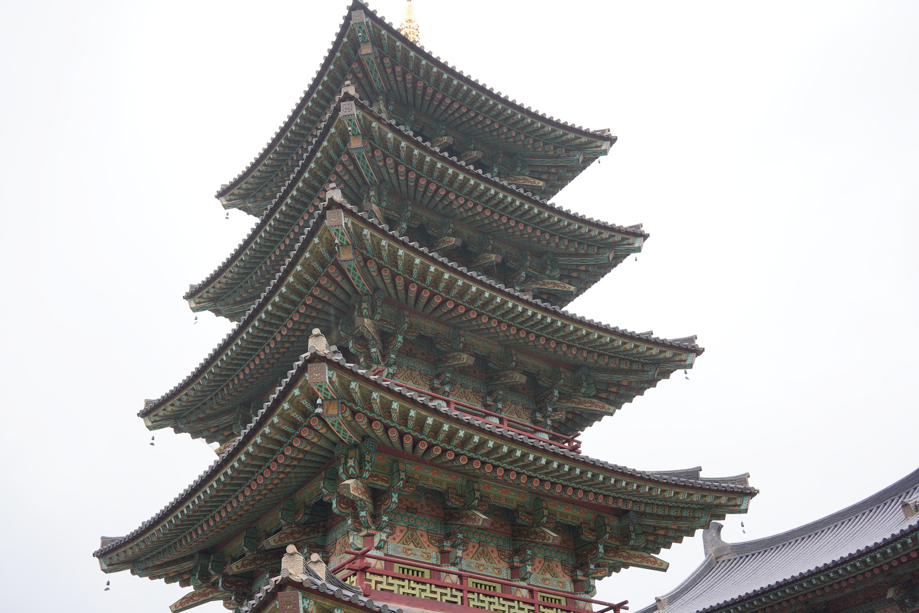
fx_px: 894
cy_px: 306
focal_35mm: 35
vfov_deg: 37.9
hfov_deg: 54.4
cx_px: 460
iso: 200
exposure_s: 1/80
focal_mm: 35
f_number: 8
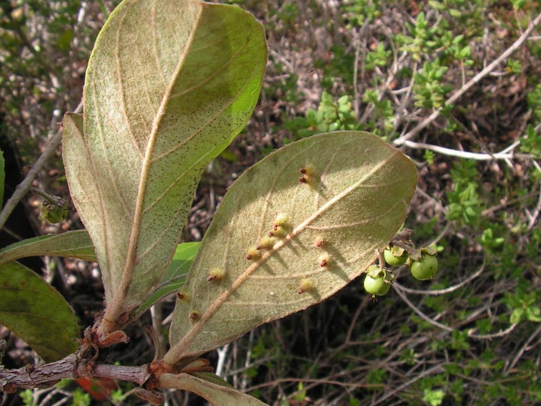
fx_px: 735
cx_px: 290
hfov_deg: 40.4
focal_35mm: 47
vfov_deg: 30.8
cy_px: 247
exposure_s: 1/250
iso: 64
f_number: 4.8
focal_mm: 6
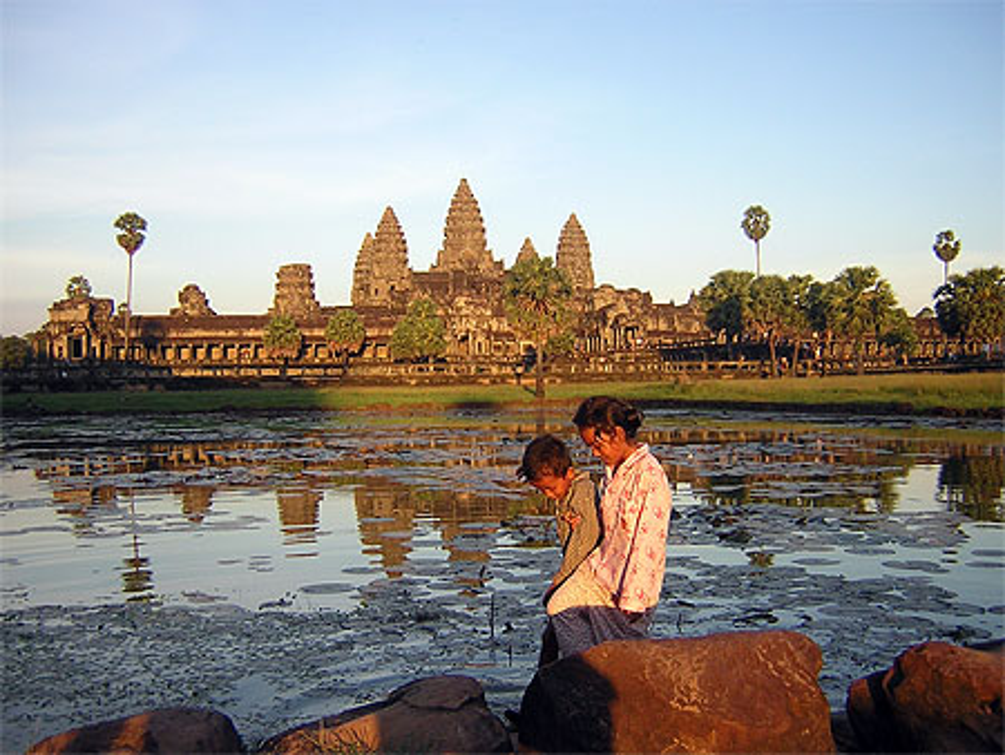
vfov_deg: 39.7
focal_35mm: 36
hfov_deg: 51.3
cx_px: 502
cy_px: 378
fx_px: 1046
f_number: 2.6
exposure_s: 1/250
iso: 100
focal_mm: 4.7
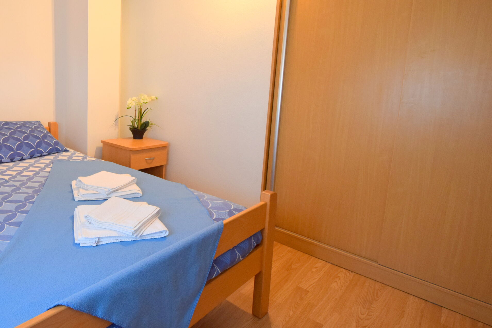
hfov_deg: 74.6
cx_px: 142
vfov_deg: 56.3
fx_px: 301
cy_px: 115
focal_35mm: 22
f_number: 4
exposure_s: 1/60
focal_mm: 10
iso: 800
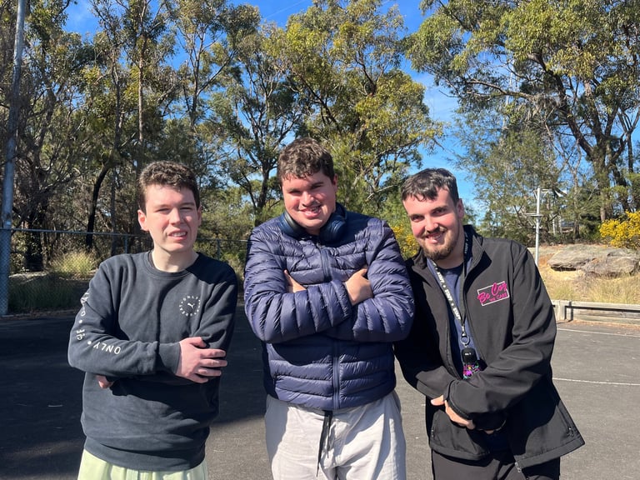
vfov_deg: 53.1
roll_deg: -1.8
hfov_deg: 67.3
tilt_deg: +1.5
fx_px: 481
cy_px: 240
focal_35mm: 26
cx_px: 320
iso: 50
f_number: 1.6
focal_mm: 5.1
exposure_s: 1/2222
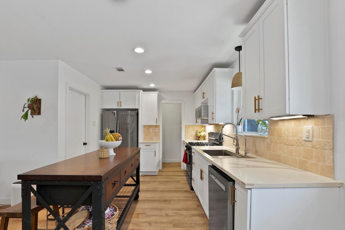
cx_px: 170
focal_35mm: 16
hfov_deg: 96.7
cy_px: 129
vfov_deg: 73.5
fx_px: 153
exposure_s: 1/4
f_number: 9
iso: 640
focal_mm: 12
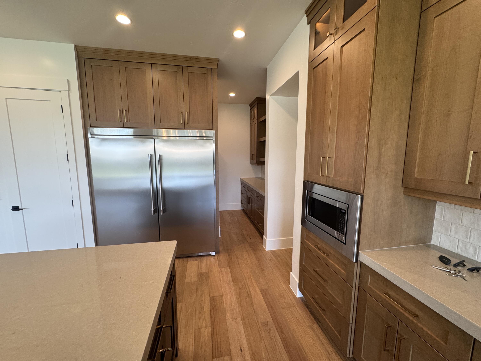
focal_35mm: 14
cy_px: 180
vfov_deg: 85.7
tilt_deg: -6.2
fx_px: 195
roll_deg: +0.1
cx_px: 240
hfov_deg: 102.1
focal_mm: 2.22
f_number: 2.2
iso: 200
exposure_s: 1/120
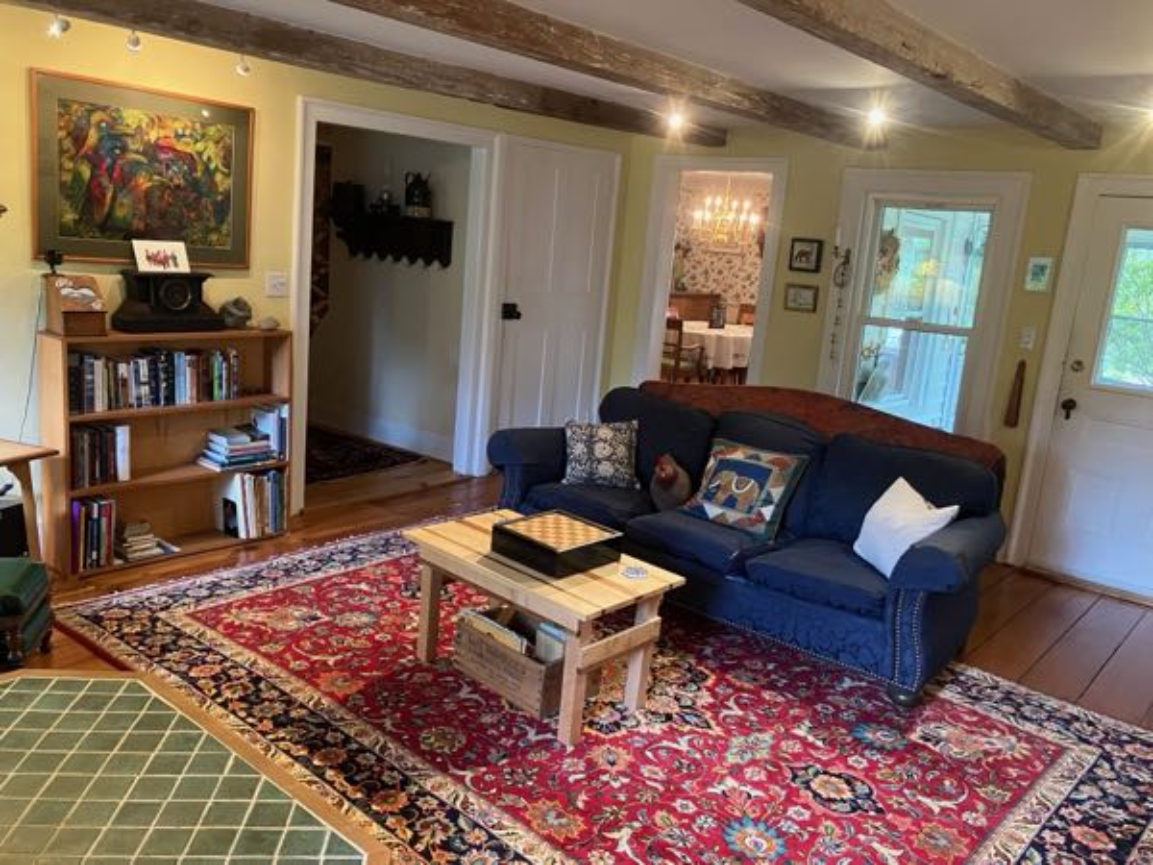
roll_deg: -4.4
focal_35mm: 28
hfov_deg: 63.4
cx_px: 576
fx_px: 933
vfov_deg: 49.7
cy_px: 432
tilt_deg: -11.7
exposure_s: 1/60
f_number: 1.8
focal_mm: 3.99
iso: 320
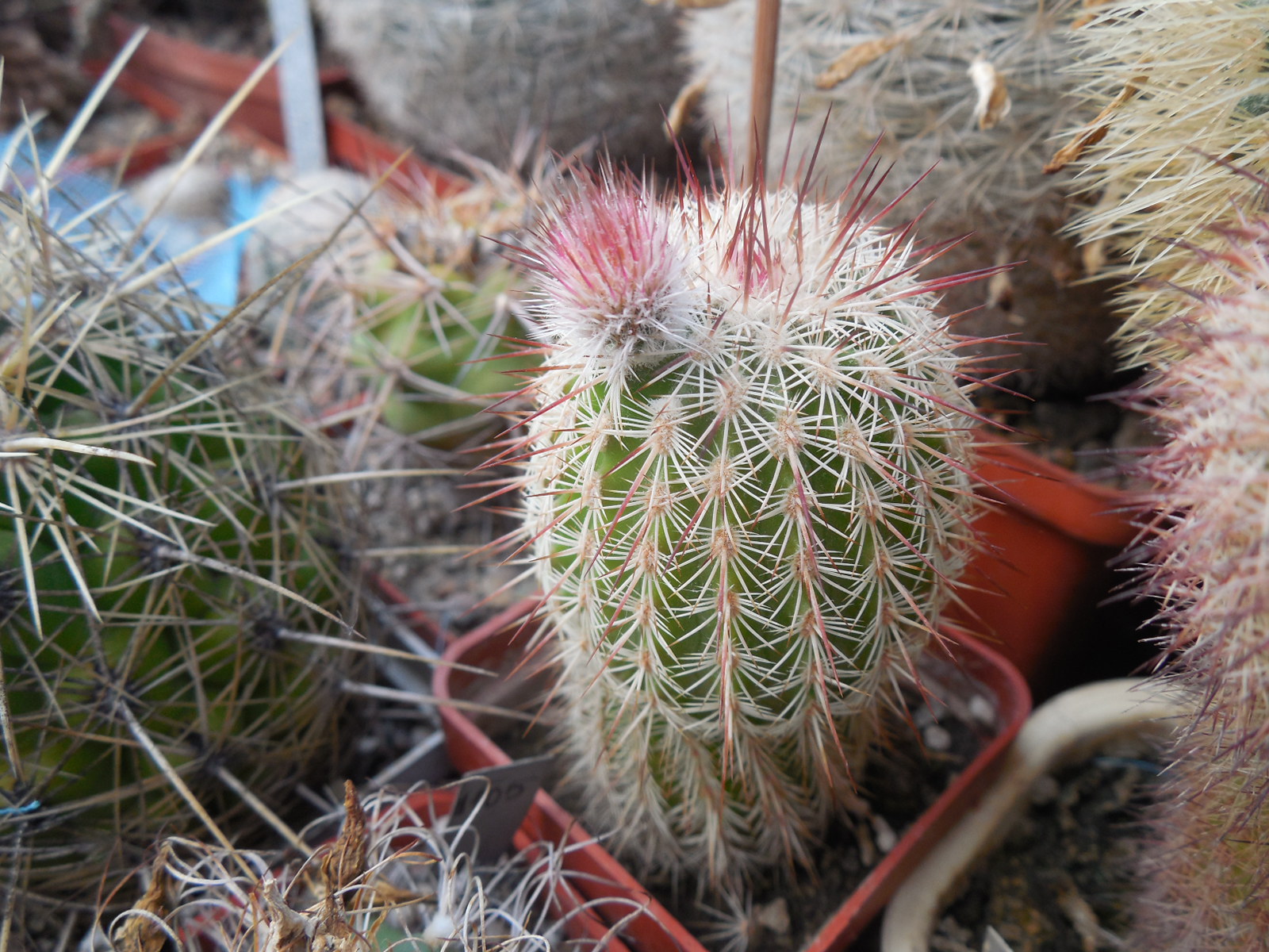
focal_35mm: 31
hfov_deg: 58.4
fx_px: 1136
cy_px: 476
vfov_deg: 45.4
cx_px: 634
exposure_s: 1/80
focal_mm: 5.6
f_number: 3.6
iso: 125
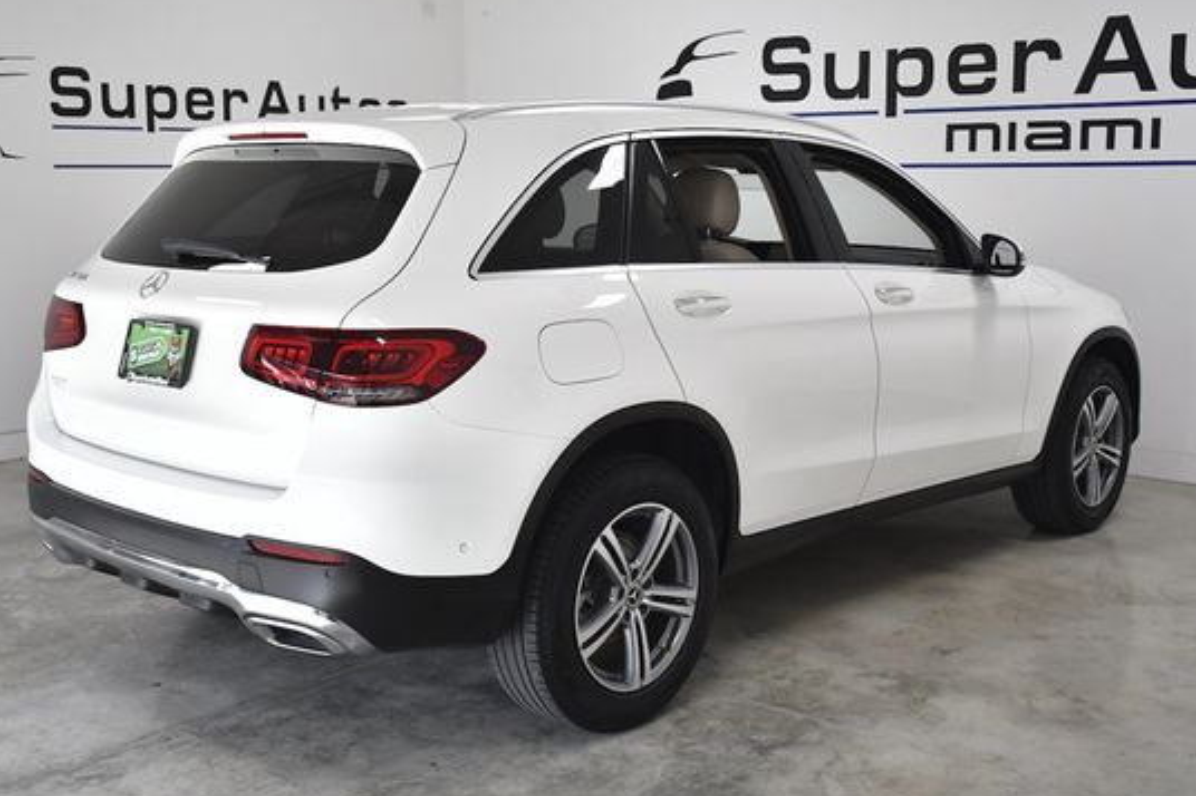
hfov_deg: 45.4
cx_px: 589
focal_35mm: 43
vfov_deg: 31.1
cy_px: 338
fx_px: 1428
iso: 1250
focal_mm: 24
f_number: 4
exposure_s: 1/1600
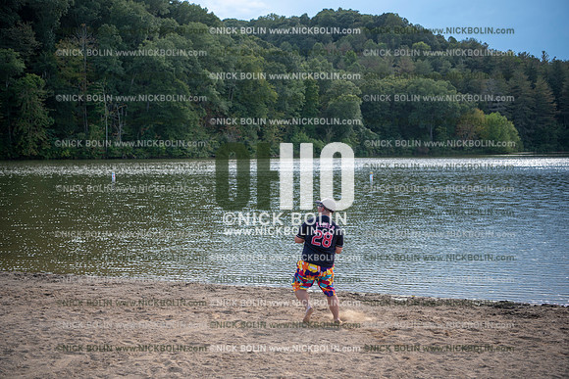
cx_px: 284
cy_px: 190
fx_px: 822
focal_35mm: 52
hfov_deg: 38.2
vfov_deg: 26.0
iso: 160
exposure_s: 1/640
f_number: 3.2
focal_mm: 52
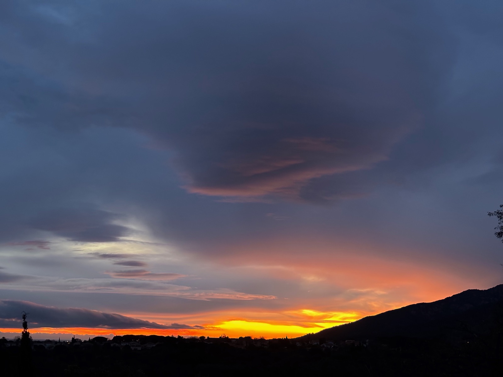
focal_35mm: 52
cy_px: 188
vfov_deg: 28.0
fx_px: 756
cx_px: 252
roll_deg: -1.8
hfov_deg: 36.8
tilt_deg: +10.8
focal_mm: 5.96
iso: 320
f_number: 1.6
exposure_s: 1/25
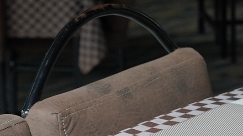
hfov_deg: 9.2
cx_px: 135
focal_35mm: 235
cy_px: 174
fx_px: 1515
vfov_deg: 5.1
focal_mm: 39.7
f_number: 4
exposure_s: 1/160
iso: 1000
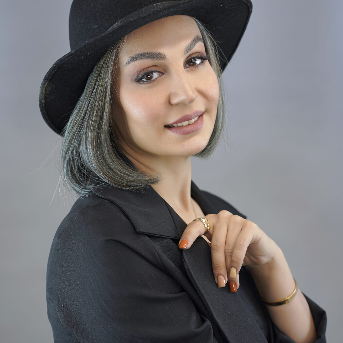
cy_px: 148
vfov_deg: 16.0
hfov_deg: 16.0
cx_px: 171
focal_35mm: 109
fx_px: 1222
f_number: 3.5
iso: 125
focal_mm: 85
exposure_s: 1/160
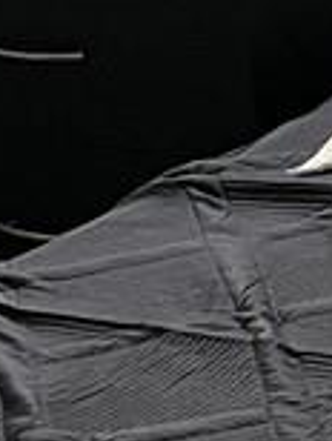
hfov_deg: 5.5
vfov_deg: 7.1
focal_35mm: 270
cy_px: -447
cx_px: 552
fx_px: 3443
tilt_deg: -8.3
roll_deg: +5.5
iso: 250
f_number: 1.5
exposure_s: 1/60
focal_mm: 5.7
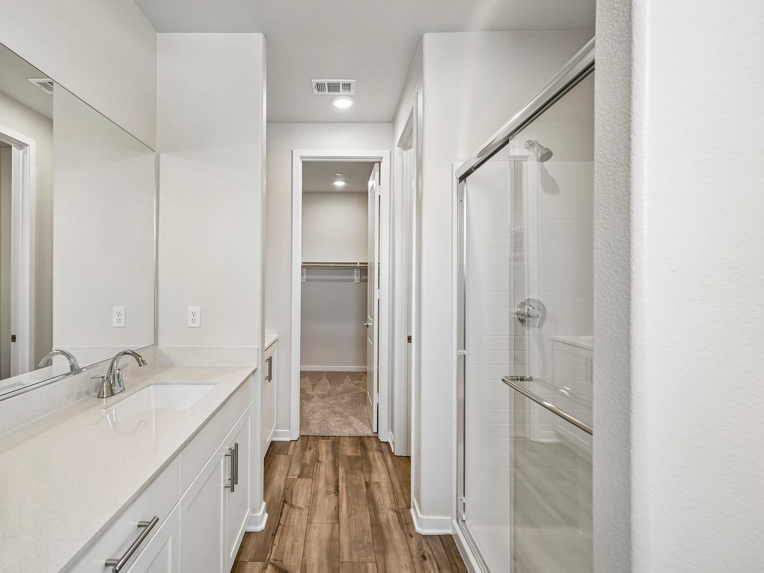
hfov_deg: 90.7
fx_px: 375
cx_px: 340
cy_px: 290
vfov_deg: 74.7
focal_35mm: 17
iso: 400
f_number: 7.1
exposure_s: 1/25
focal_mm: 15
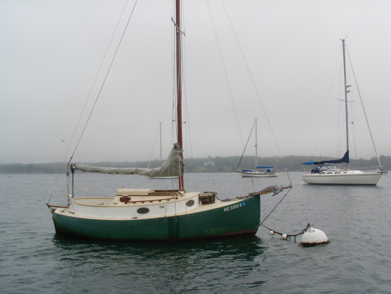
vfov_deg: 37.7
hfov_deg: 49.0
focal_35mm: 38
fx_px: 429
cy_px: 147
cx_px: 196
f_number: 6.7
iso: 50
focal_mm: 5.8
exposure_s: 1/330
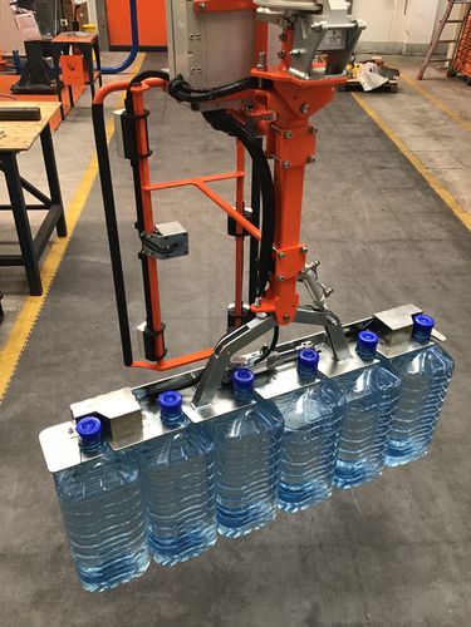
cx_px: 236
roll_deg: +0.1
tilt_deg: -34.0
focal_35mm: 31
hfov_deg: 45.4
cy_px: 314
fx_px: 562
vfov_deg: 58.4
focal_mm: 3.3
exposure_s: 1/33
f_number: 2.4
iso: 25
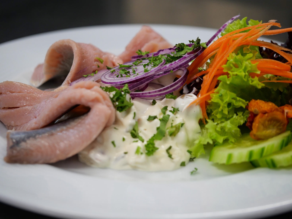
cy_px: 110
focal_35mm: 90
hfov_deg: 21.8
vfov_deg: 16.4
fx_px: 759
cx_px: 146
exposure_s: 1/100
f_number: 2.8
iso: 500
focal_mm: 45
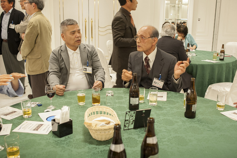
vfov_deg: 37.8
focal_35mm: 35
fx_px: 230
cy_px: 79
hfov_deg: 54.5
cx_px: 118
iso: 1600
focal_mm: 35
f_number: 5.6
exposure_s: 1/100
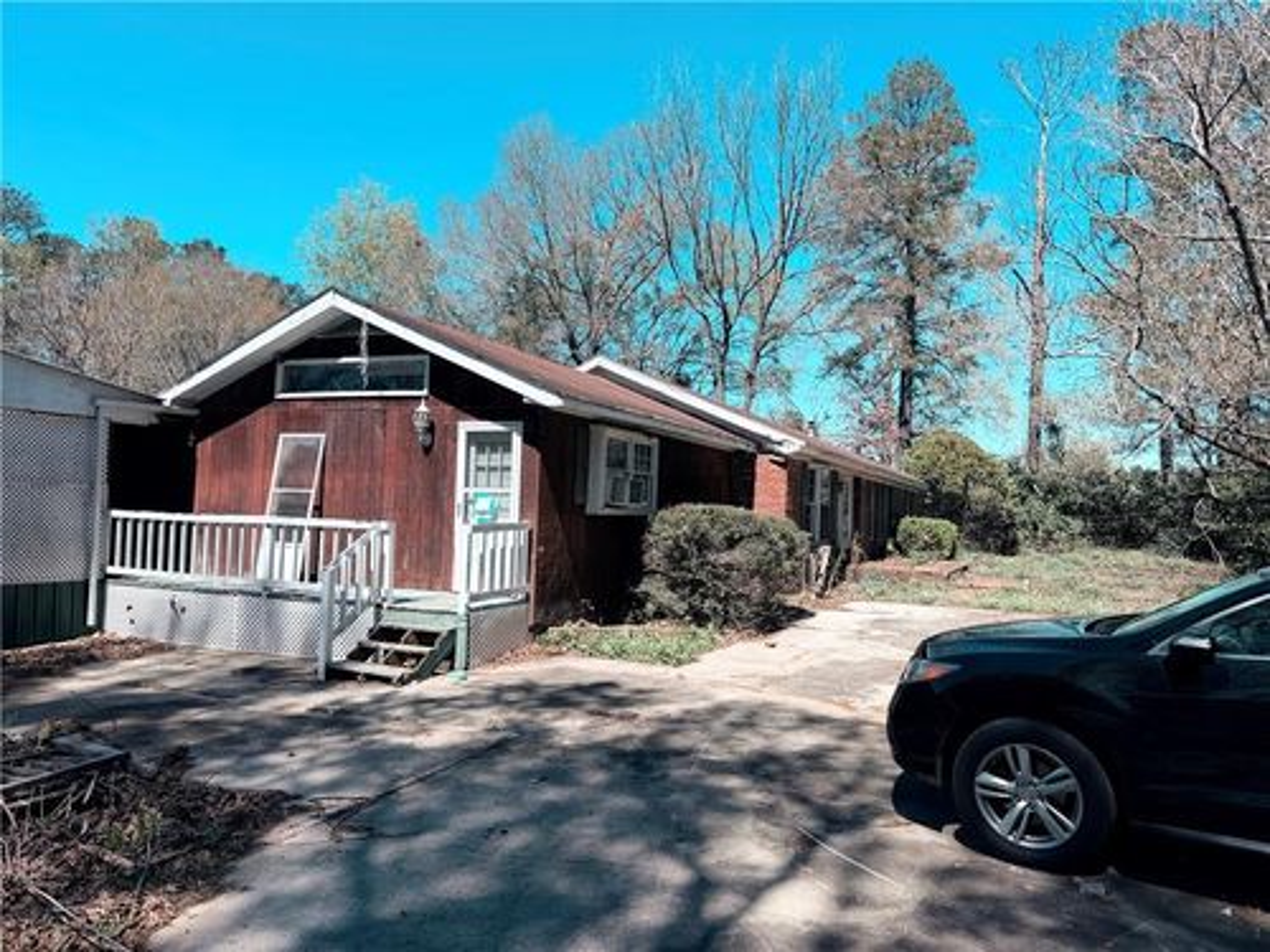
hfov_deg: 71.6
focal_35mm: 24
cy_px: 476
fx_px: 881
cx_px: 635
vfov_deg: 56.8
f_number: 1.78
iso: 80
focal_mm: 6.76
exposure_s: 1/2445
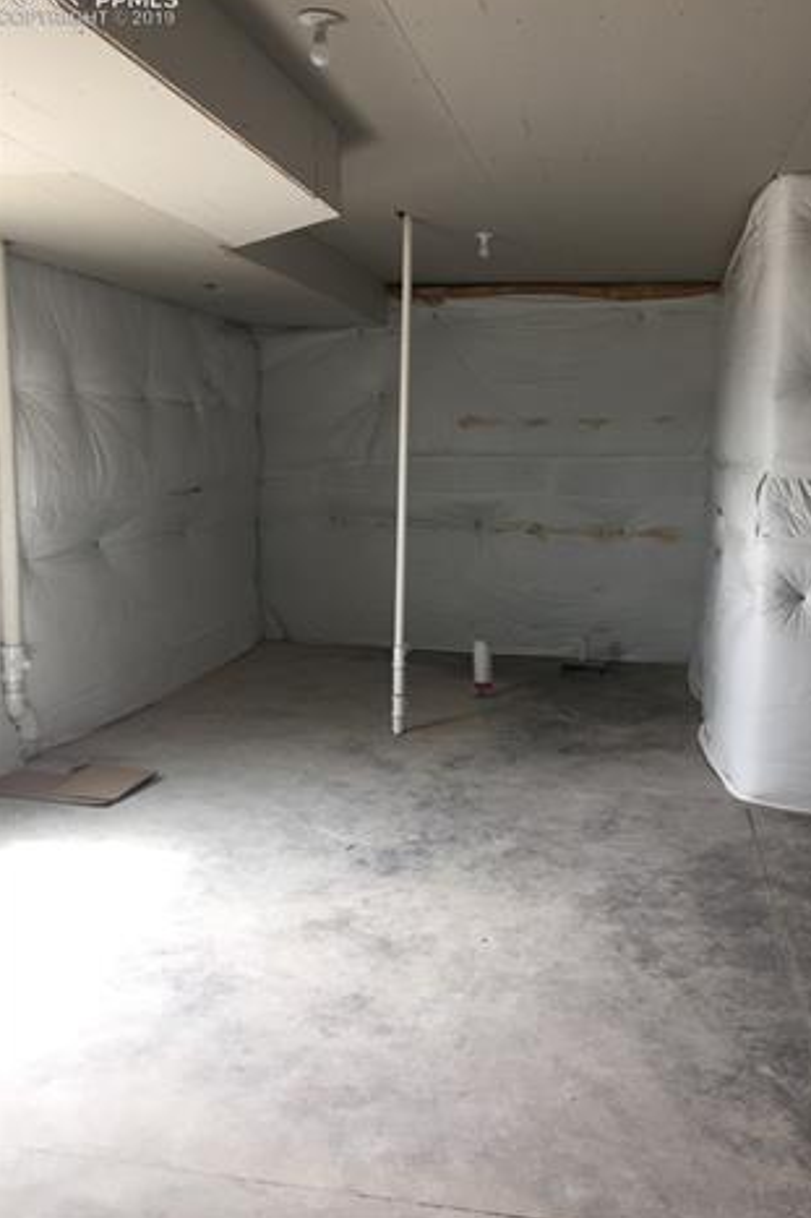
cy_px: 600
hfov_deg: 42.2
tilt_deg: -9.6
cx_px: 463
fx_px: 1048
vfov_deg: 60.3
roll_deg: -2.0
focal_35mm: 31
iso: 32
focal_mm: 4.15
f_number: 2.2
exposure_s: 1/60
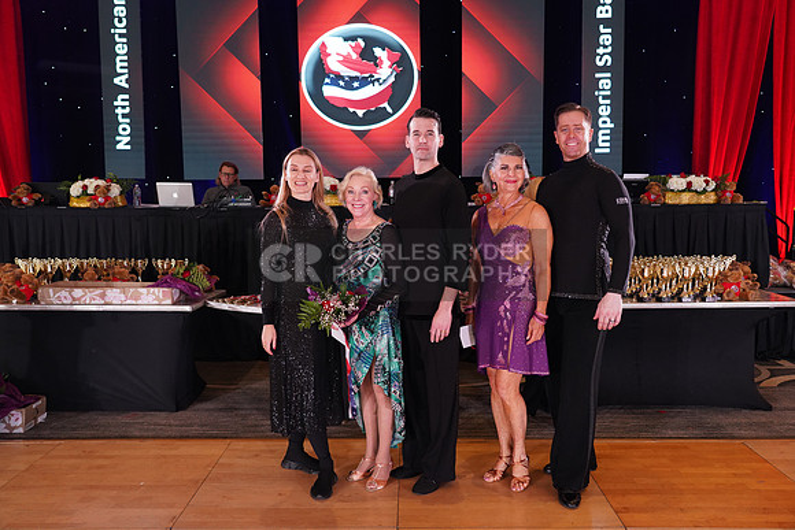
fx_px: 641
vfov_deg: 45.0
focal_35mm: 29
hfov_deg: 63.6
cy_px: 265
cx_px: 398
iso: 2000
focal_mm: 29
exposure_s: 1/160
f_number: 4
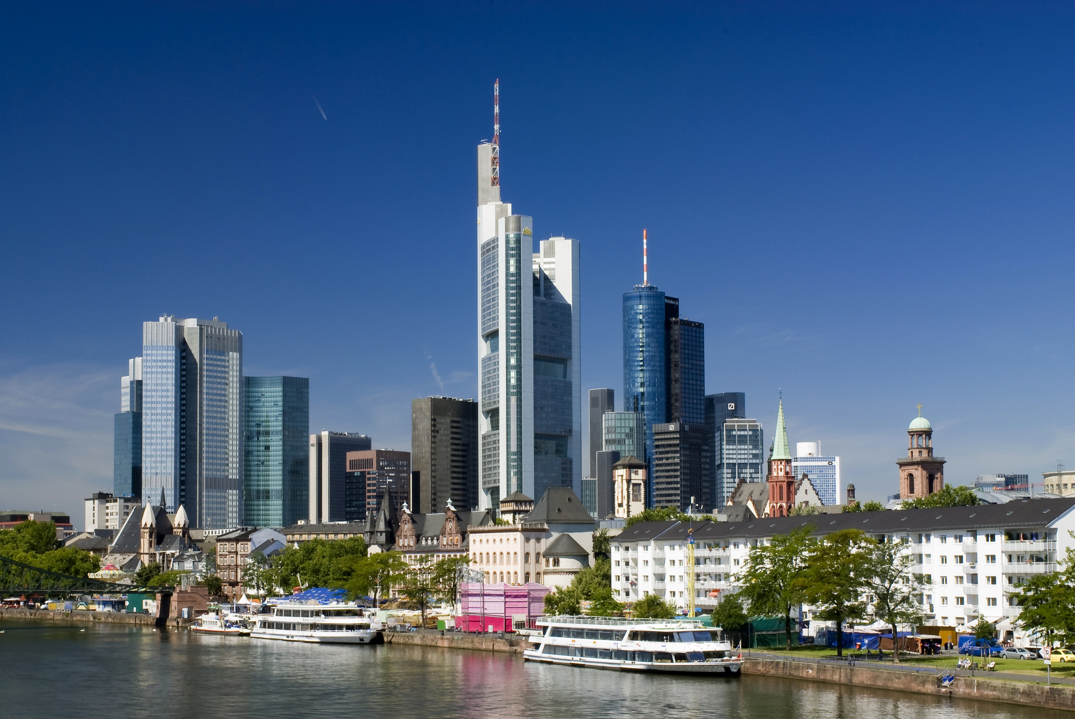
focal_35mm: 57
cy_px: 360
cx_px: 538
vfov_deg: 23.8
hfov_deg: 35.0
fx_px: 1704
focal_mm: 38
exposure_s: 1/8
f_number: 22
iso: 100
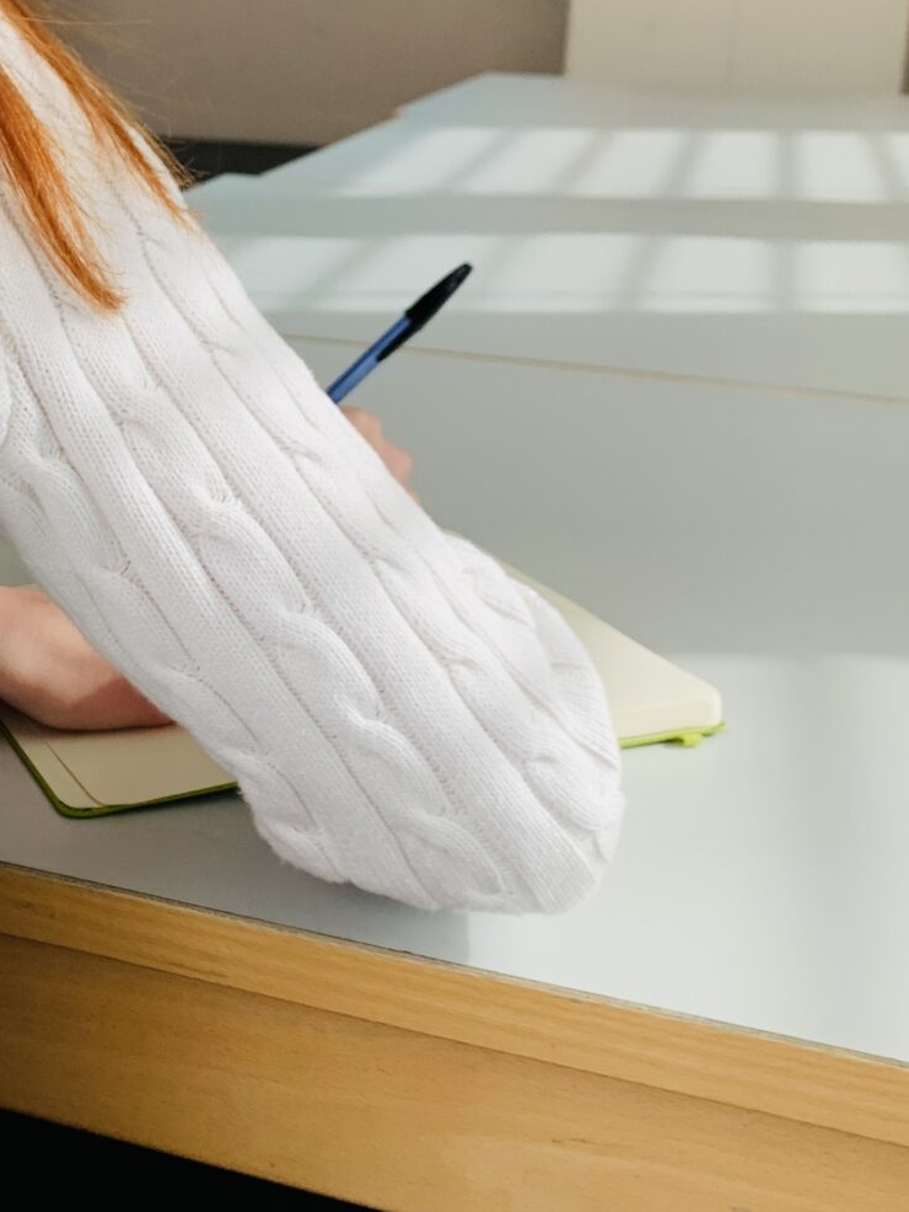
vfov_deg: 35.1
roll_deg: -0.6
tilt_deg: -12.7
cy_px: 376
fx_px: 1890
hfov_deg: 26.0
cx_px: 50
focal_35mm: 54
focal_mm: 4.25
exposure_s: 1/121
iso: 32
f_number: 1.8
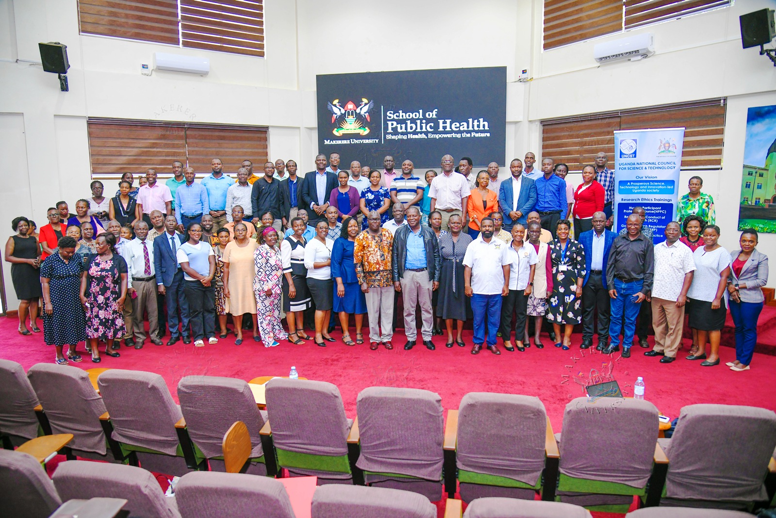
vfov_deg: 53.1
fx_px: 517
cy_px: 259
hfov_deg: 73.7
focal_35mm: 24
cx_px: 388
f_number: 4
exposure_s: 1/160
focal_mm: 24
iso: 1600
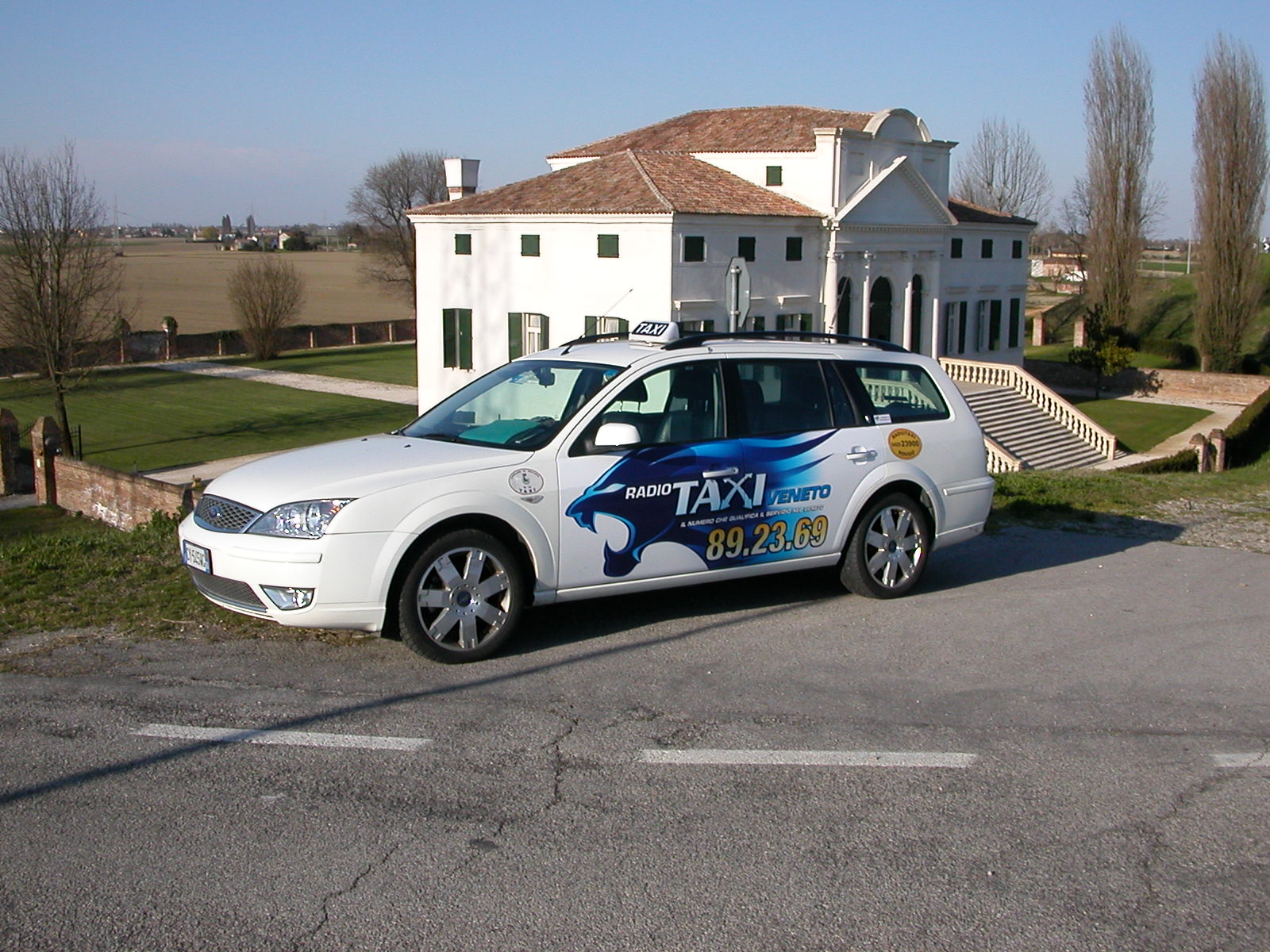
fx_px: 1357
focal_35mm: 37
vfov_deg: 38.7
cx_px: 635
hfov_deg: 50.1
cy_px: 476
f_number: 4.5
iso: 100
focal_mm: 5.6
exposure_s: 1/726
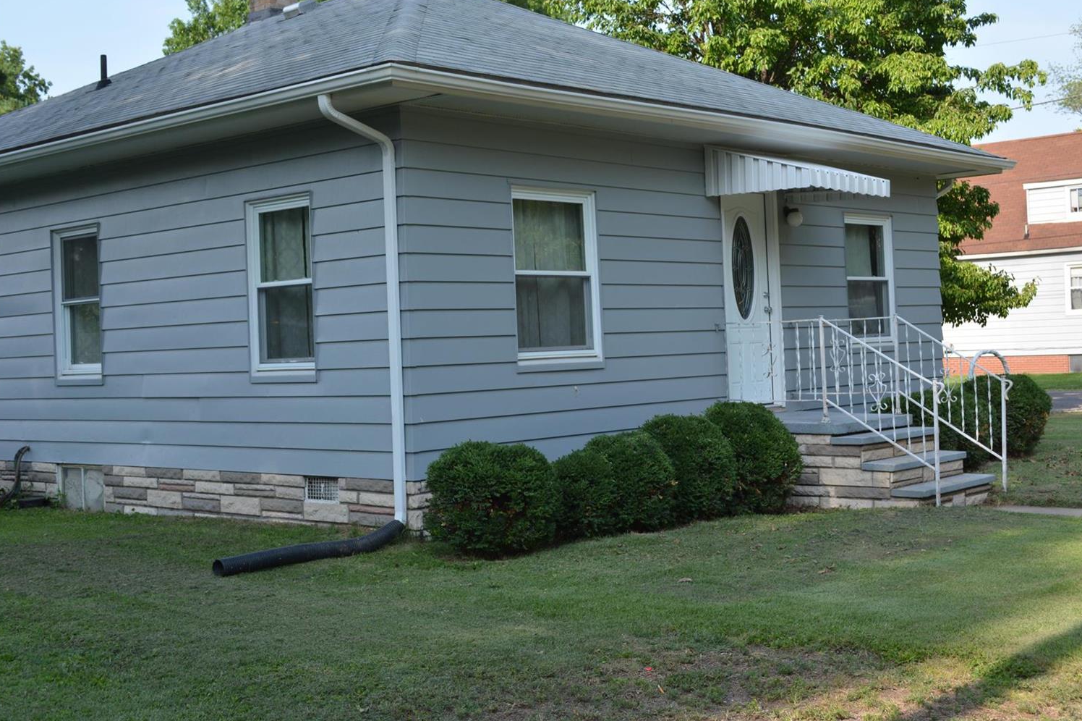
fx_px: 1398
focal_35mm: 47
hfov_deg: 42.3
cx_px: 571
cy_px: 342
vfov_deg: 28.9
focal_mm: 29
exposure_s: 1/200
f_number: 7.1
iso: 200
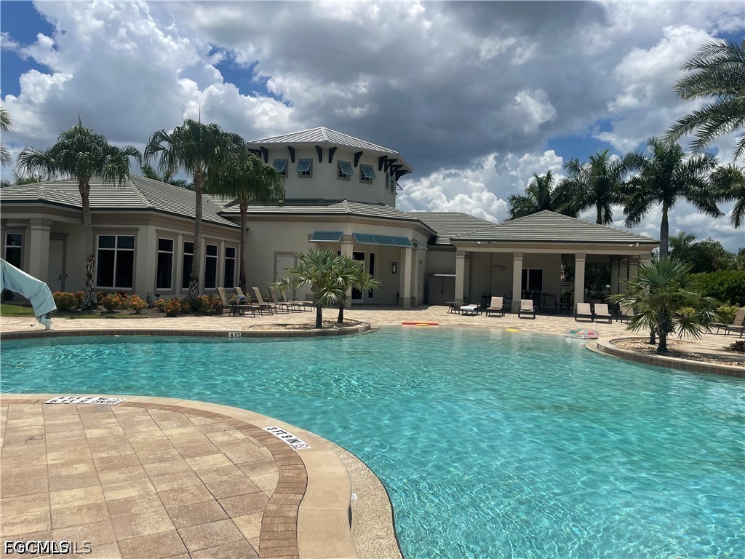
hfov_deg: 67.3
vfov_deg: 53.1
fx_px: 560
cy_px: 280
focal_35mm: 26
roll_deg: -2.4
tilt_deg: +3.4
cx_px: 372
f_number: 1.6
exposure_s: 1/8403
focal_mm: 4.2
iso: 32
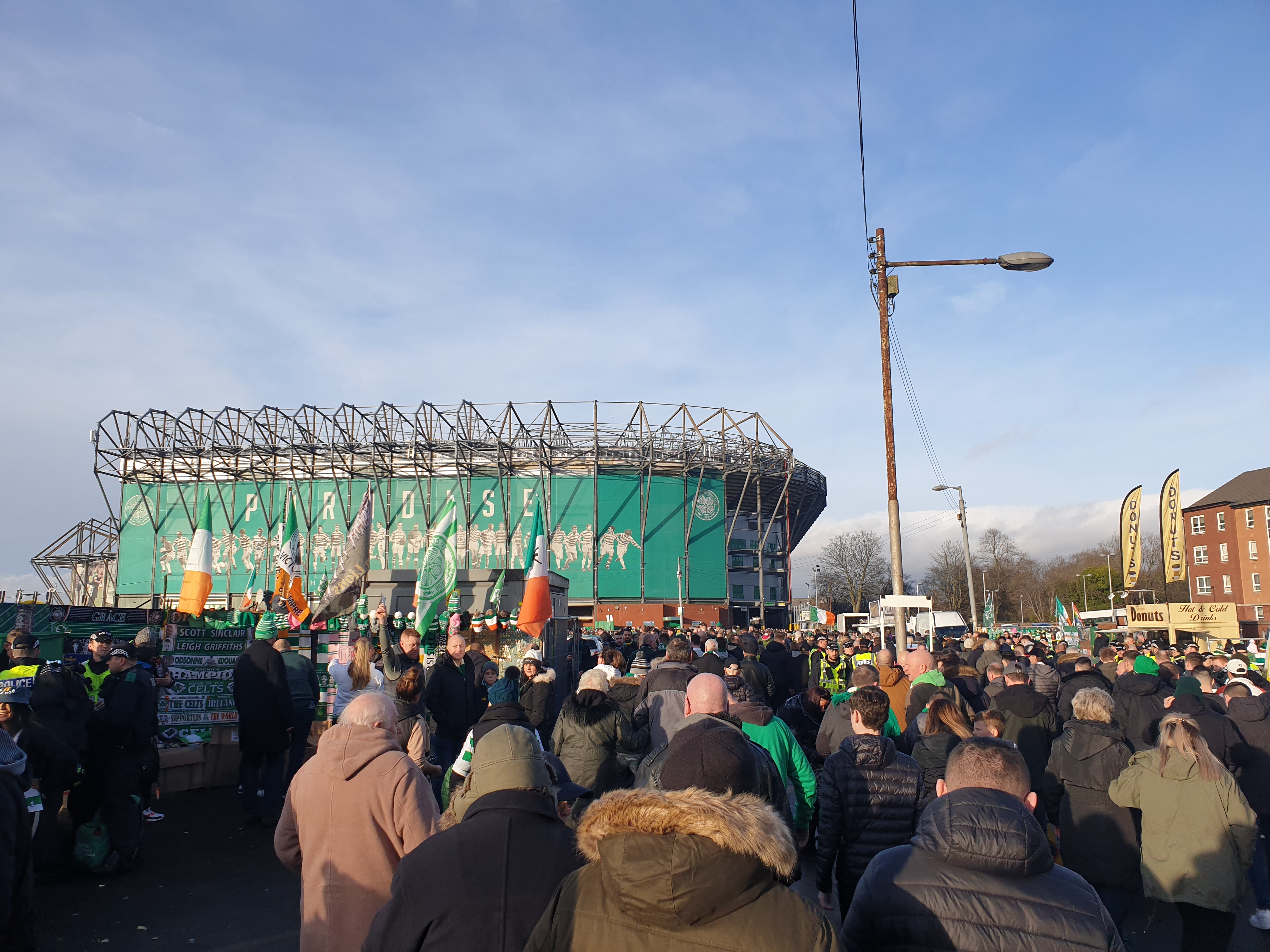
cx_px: 635
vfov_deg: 53.1
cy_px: 476
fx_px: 954
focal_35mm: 26
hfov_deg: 67.3
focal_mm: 4.3
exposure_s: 1/998
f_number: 2.4
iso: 50
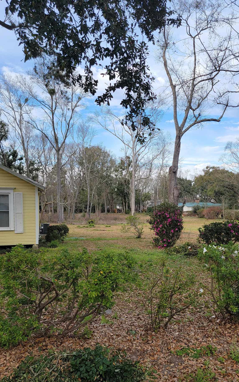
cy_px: 216
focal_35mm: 32
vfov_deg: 59.4
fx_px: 333
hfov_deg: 39.1
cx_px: 154
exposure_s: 1/273
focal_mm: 6.7
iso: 16
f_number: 1.8
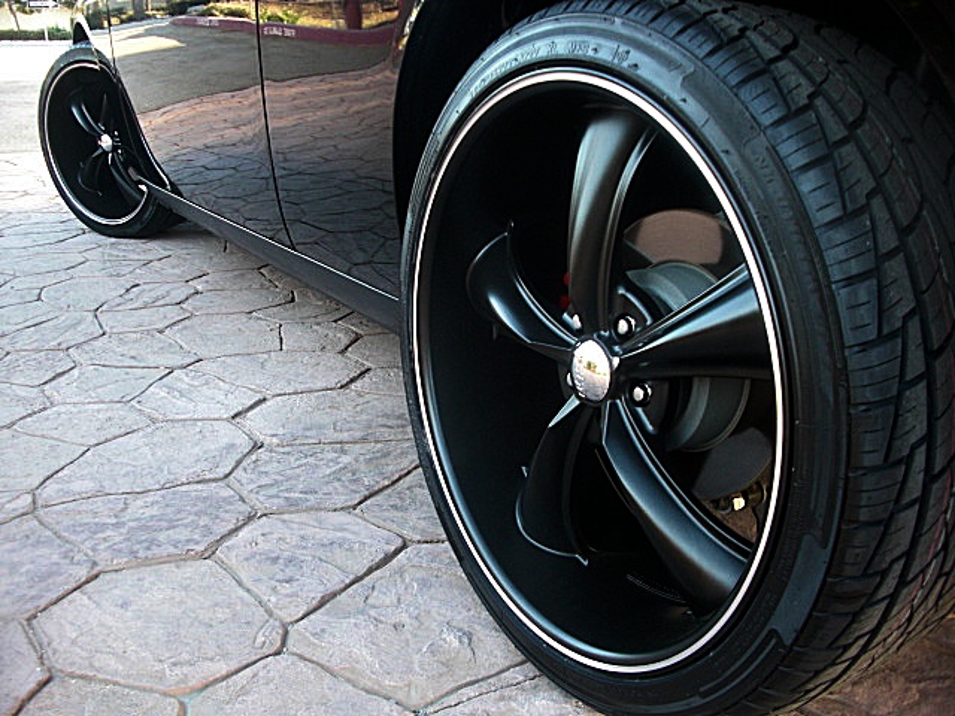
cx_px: 478
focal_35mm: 36
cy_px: 358
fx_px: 993
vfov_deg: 39.7
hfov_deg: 51.4
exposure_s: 1/80
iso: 200
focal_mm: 6.3
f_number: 2.8
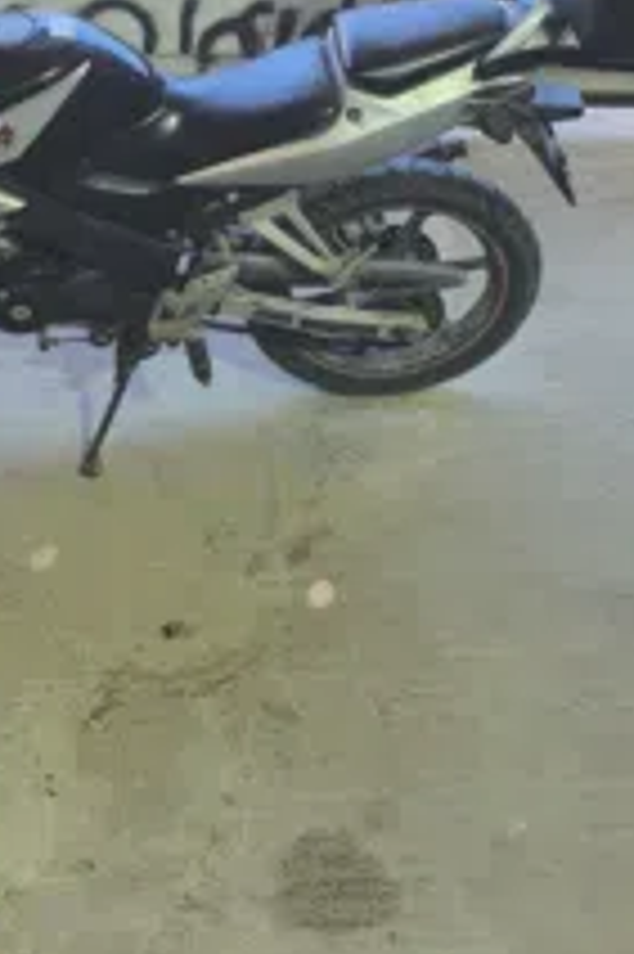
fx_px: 1349
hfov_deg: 26.2
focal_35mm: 51
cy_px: 212
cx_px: 175
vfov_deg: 37.7
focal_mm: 4.3
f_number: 2.4
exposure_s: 1/140
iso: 50
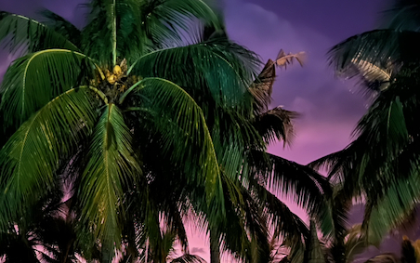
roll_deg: -1.1
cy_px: 205
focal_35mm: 39
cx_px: 132
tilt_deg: +12.9
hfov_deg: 49.3
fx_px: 447
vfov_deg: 32.0
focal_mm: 5.1
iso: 2000
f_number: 1.6
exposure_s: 1/2
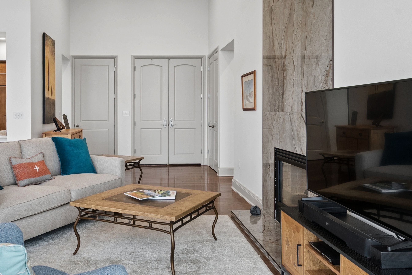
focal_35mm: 33
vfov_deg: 39.9
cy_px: 118
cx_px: 153
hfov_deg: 56.5
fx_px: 378
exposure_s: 1/40
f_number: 9
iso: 640
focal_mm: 21
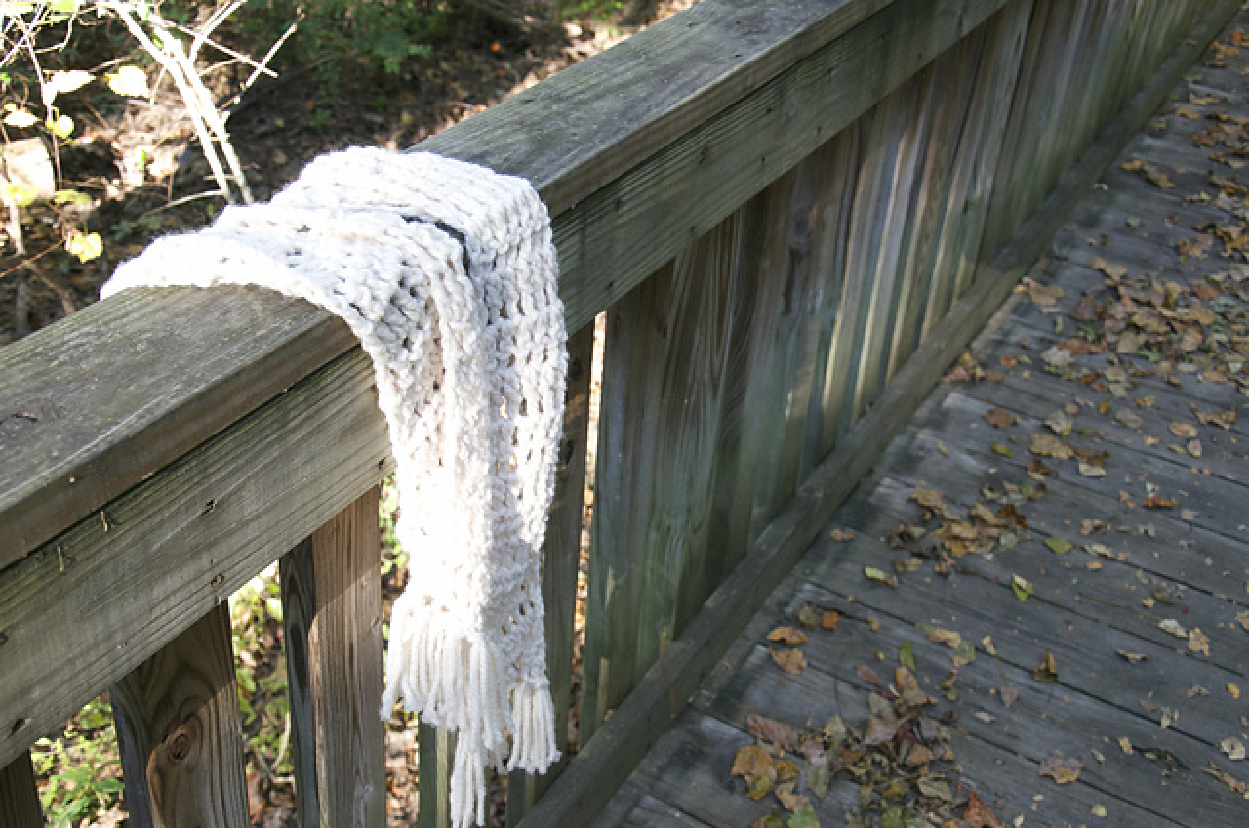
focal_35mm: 42
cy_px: 414
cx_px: 624
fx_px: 1454
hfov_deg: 46.5
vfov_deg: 31.8
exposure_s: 1/125
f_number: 5.6
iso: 1600
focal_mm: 28
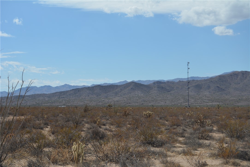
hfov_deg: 24.6
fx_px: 573
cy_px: 84
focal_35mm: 82
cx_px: 125
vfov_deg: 16.6
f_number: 8
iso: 100
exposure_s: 1/400
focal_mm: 55
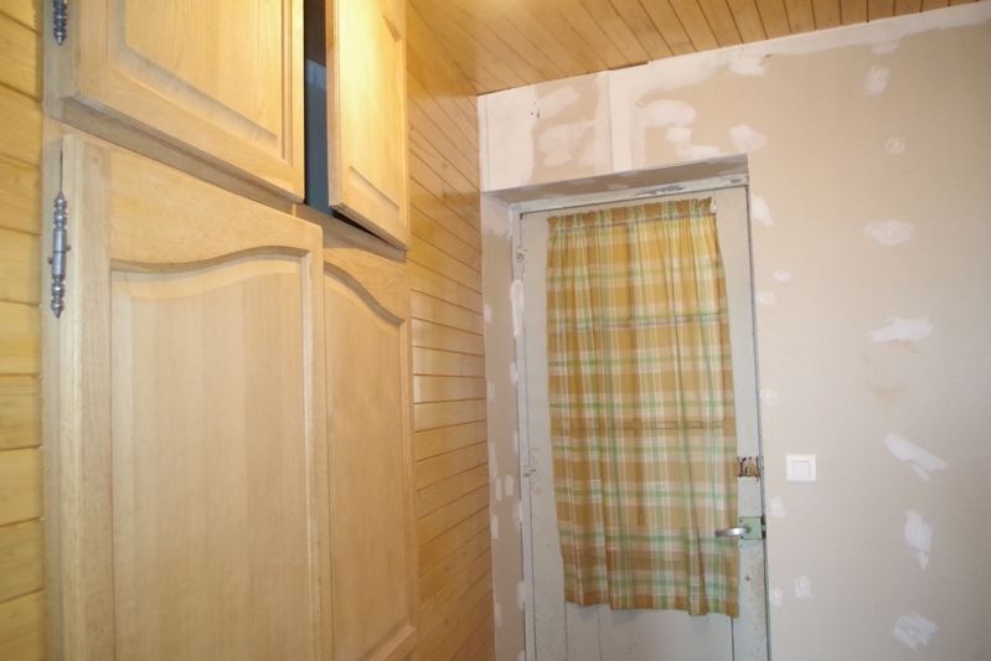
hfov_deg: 61.9
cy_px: 330
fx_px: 826
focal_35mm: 30
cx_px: 496
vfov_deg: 43.6
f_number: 4
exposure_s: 1/125
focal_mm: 20
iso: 3200
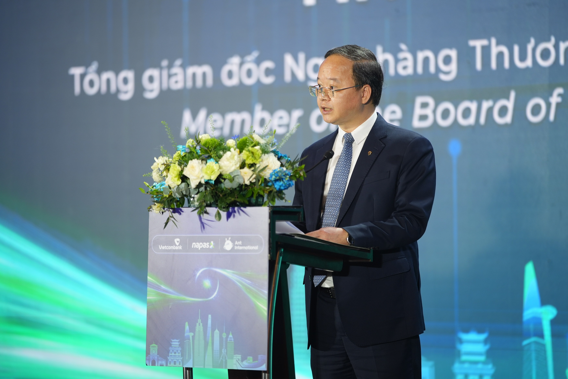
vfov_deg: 8.0
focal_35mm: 173
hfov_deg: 11.9
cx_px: 284
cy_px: 190
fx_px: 2723
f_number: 2.8
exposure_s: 1/160
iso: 250
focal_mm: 172.6
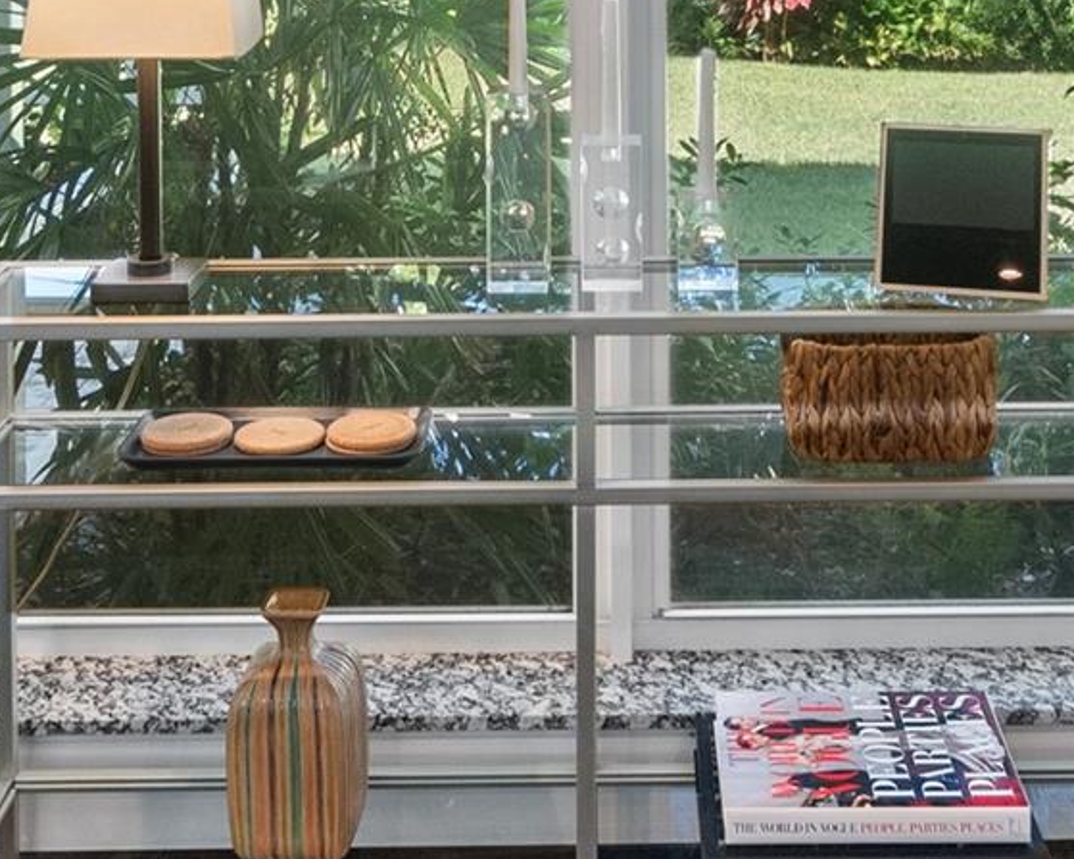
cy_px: -185
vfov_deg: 24.8
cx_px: 619
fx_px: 1748
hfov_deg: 34.1
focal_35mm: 55
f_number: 8
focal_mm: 16
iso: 2000
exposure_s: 1/5
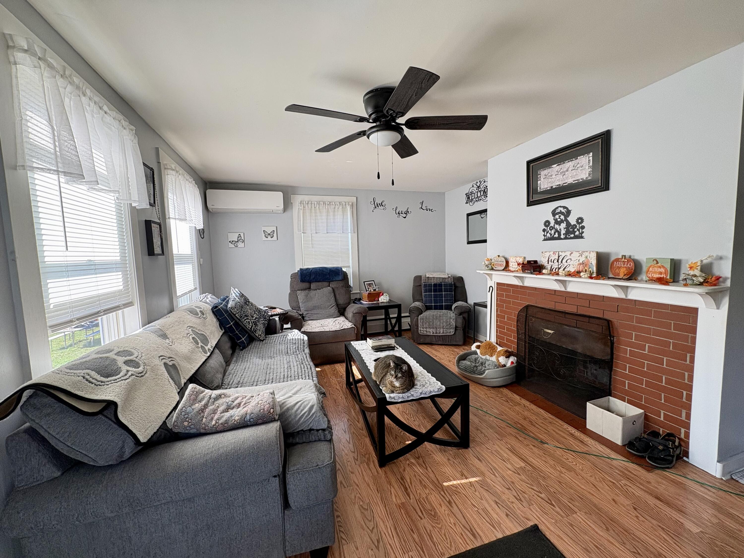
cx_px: 372
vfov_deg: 85.7
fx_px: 301
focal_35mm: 14
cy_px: 279
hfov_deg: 102.1
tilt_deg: -4.9
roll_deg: +2.5
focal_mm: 2.22
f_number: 2.2
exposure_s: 1/99
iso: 80
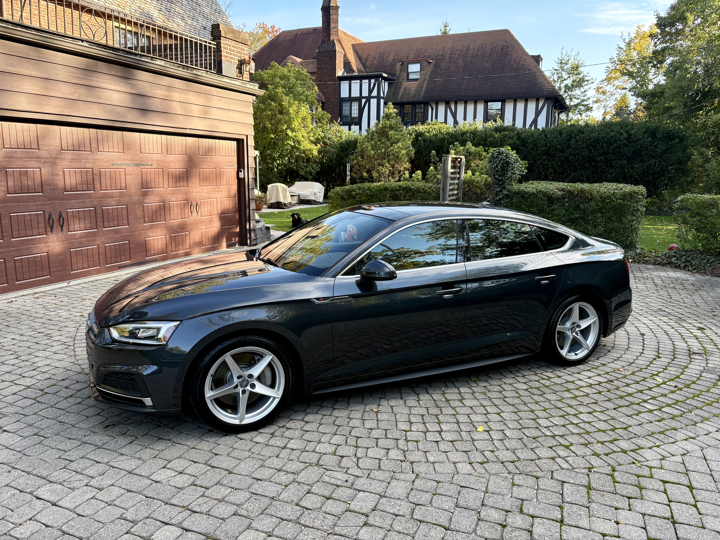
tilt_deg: -10.0
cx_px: 360
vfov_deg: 53.1
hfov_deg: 67.3
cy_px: 270
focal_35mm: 26
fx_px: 541
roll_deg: -0.4
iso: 64
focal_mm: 5.96
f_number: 1.6
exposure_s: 1/314
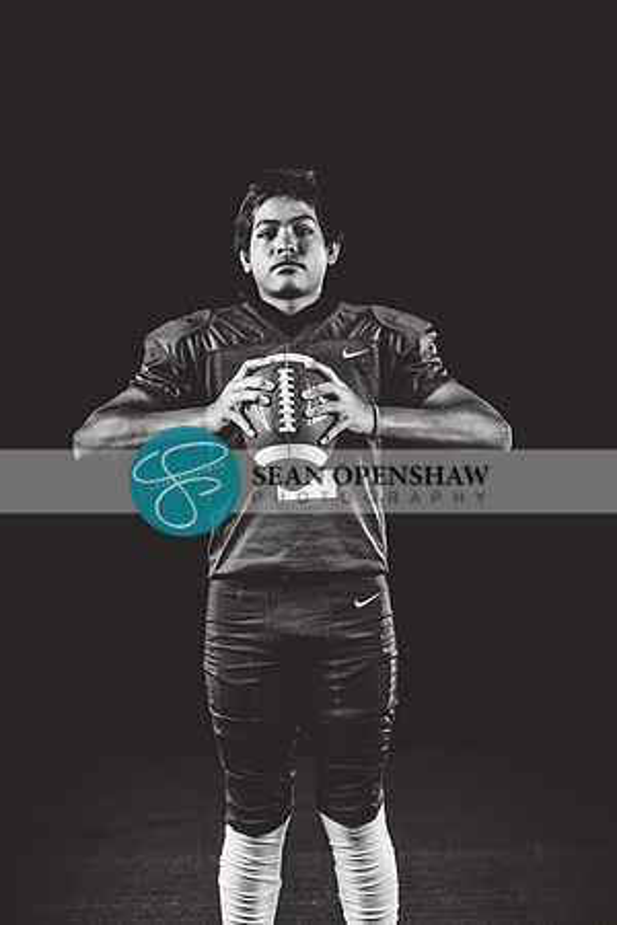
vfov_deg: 26.3
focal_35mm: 77
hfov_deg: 17.7
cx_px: 308
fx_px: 1979
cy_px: 462
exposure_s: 1/160
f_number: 4
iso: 200
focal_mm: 77
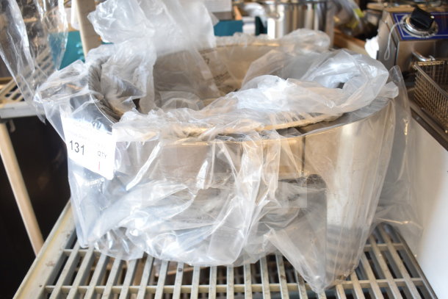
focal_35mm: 33
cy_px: 150
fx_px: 411
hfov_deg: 57.2
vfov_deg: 40.0
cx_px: 224
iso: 500
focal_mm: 22
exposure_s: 1/40
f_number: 3.8
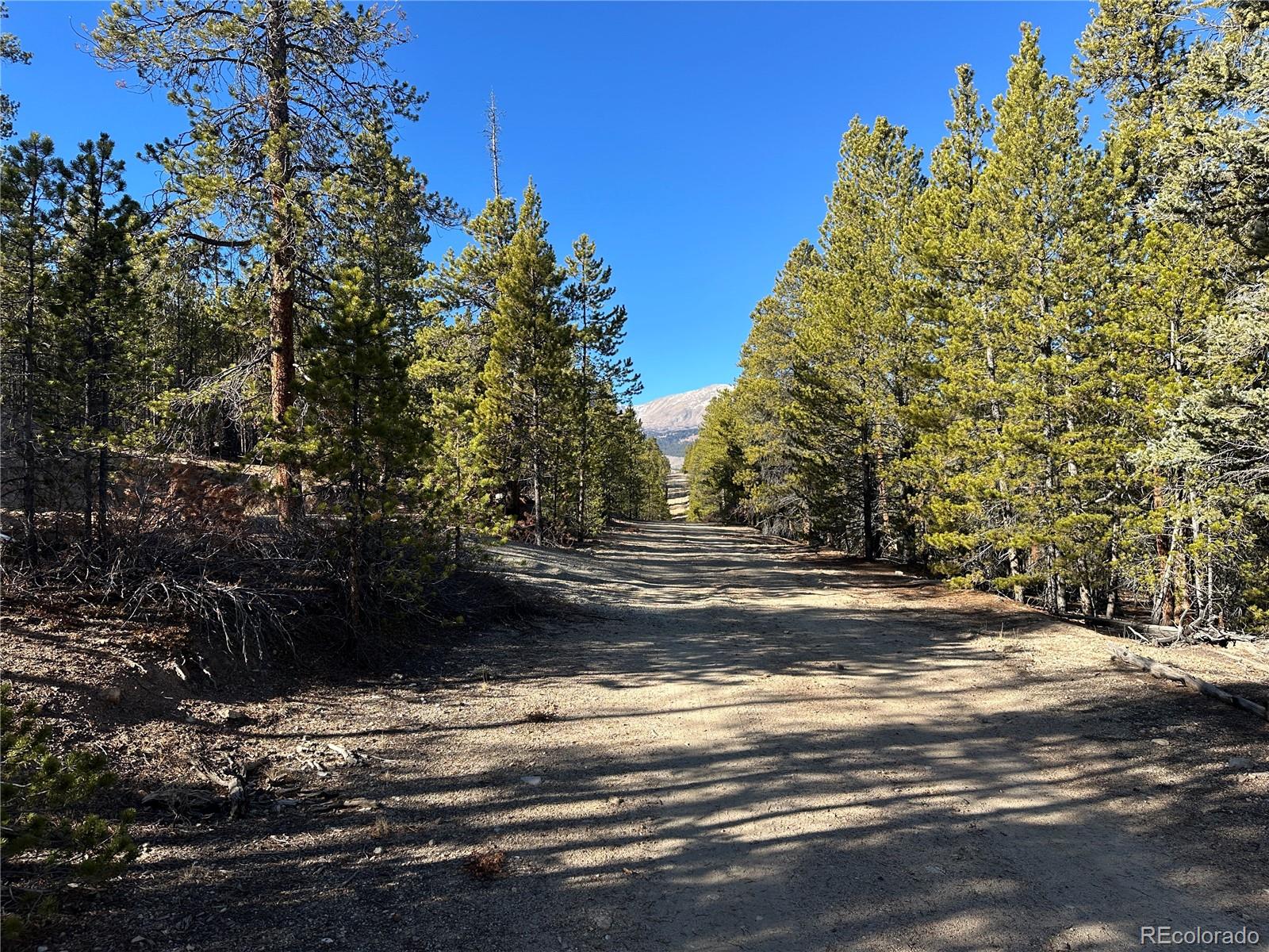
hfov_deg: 71.6
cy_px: 476
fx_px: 880
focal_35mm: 24
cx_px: 634
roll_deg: +1.1
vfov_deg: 56.8
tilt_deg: +2.5
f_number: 1.78
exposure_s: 1/1495
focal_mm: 6.86
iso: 80
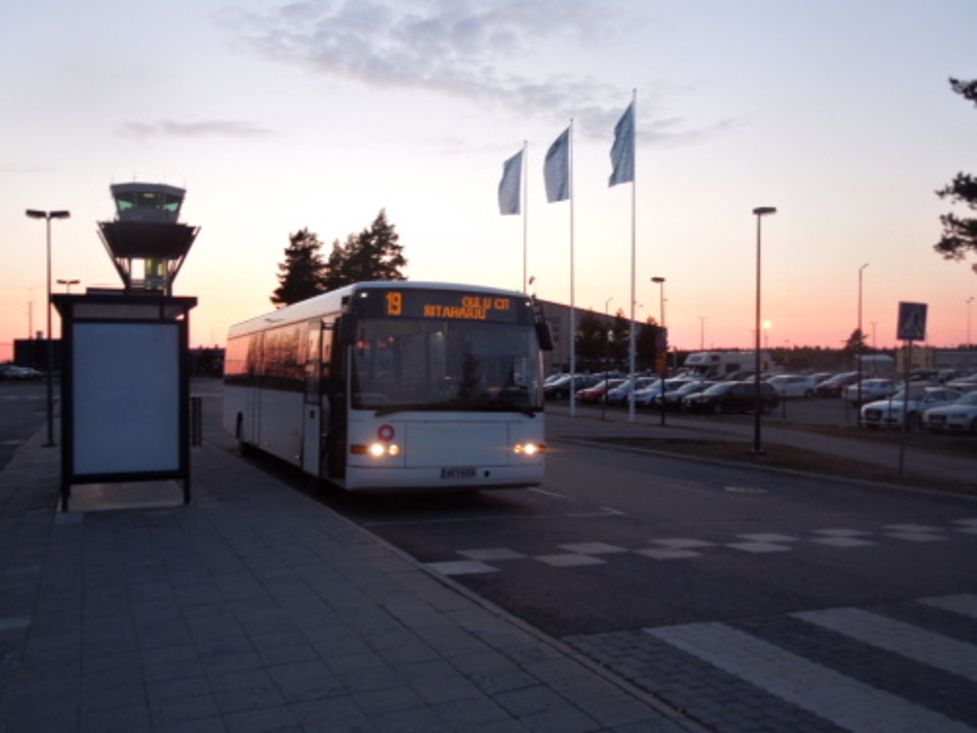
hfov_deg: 58.4
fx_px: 875
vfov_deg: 45.4
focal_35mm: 31
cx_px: 488
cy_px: 366
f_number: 3.6
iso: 125
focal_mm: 5.6
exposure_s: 1/30
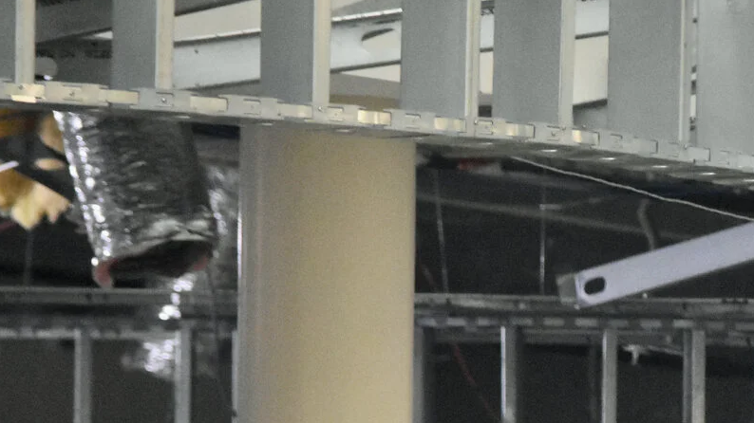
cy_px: 451
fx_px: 9175
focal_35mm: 459
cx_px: 664
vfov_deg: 2.6
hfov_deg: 4.7
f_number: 5
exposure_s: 1/250
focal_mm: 145
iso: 8000
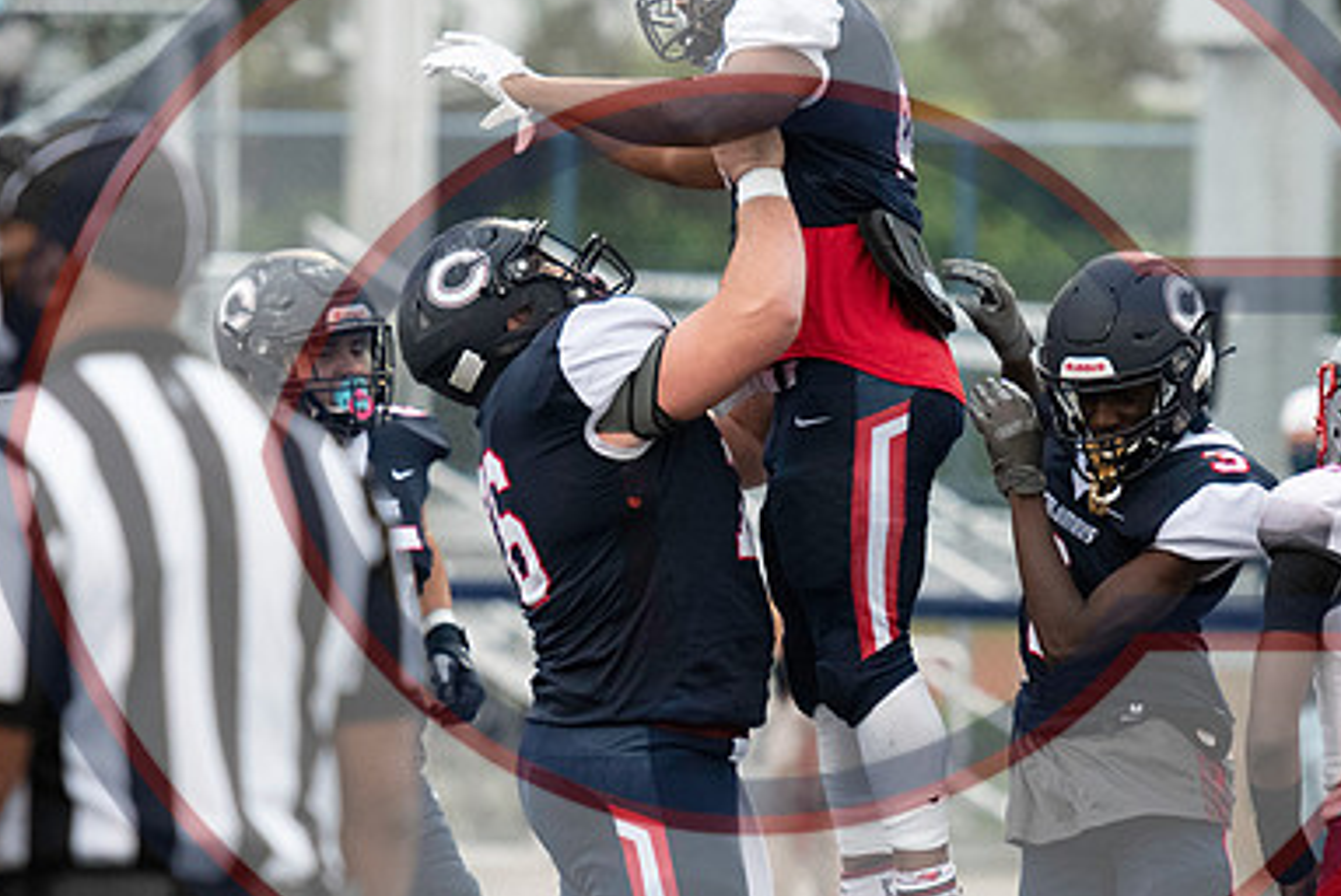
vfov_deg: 3.6
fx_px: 14389
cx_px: 739
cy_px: 453
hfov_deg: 5.3
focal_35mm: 386
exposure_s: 1/2000
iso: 4500
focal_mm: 170
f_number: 2.8
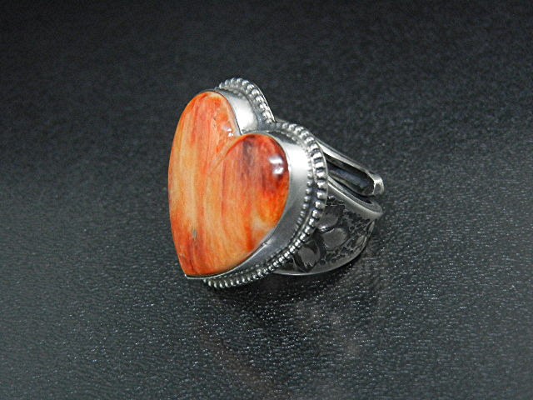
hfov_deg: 32.7
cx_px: 266
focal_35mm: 59
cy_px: 200
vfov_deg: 24.8
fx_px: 908
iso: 780
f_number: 8
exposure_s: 1/30
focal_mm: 10.6
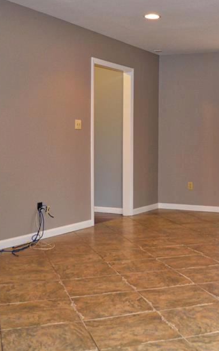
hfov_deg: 25.4
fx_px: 468
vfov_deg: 41.0
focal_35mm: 49
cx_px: 203
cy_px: 151
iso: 640
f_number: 3.5
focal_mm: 18
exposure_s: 1/60
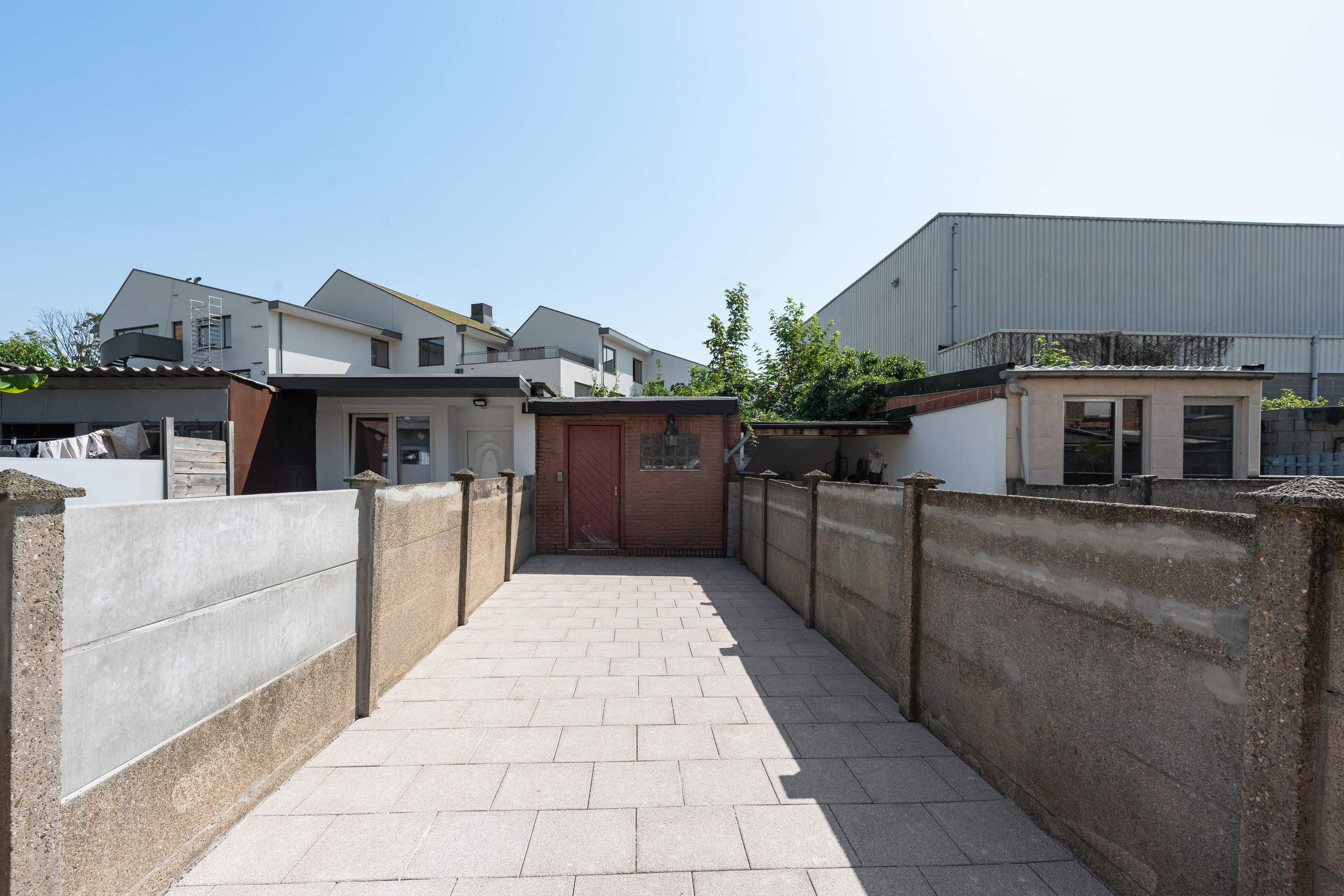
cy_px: 448
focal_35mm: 16
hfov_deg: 96.7
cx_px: 672
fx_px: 597
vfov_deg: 73.7
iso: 250
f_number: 11
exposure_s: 1/500
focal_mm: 16
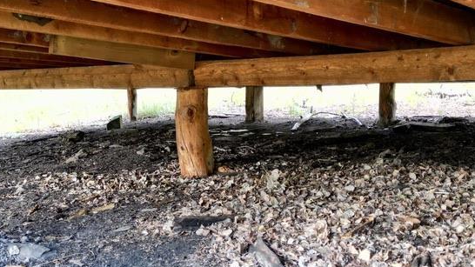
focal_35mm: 49
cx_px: 244
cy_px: 110
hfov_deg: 42.1
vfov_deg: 24.4
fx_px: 617
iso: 100
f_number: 1.7
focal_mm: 6.72
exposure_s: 1/40
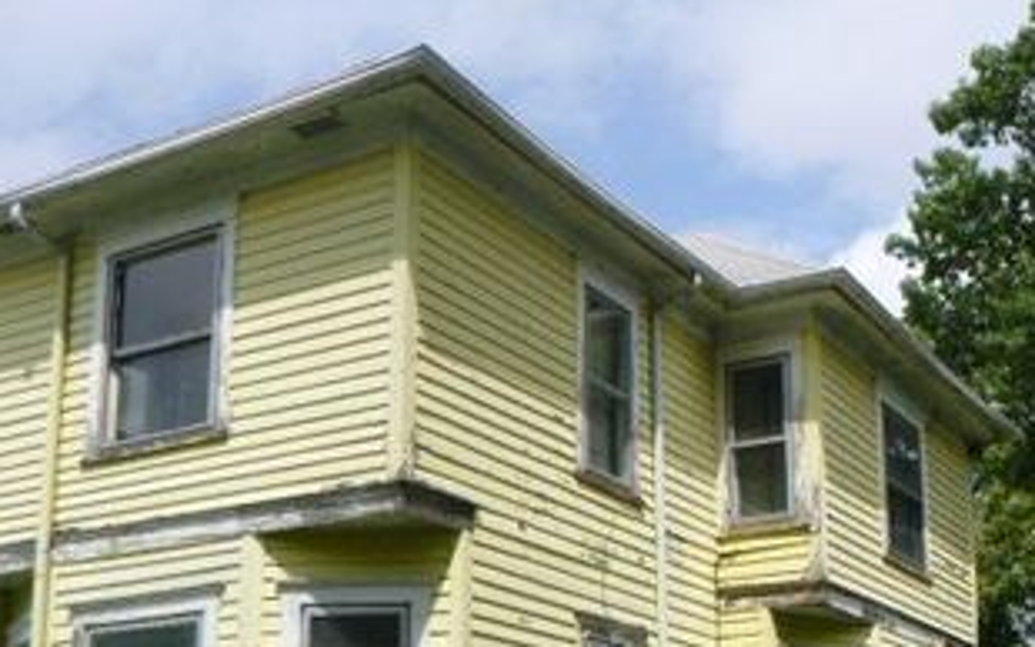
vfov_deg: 23.7
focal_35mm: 53
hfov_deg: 37.9
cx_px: 668
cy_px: 592
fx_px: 1496
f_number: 4.2
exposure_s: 1/500
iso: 100
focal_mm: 5.5
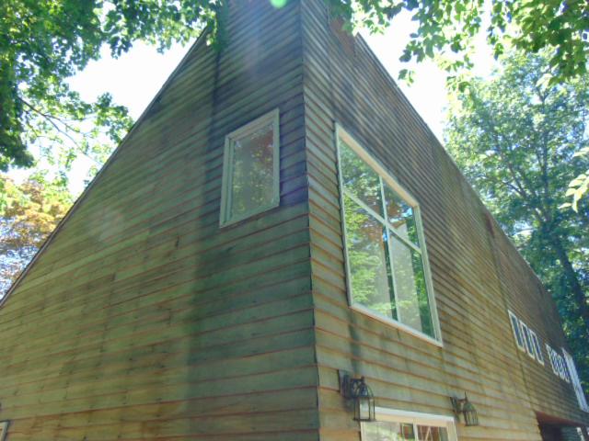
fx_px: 425
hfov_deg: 69.4
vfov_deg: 54.9
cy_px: 220
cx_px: 294
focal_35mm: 25
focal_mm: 4.5
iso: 80
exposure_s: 1/125
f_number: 3
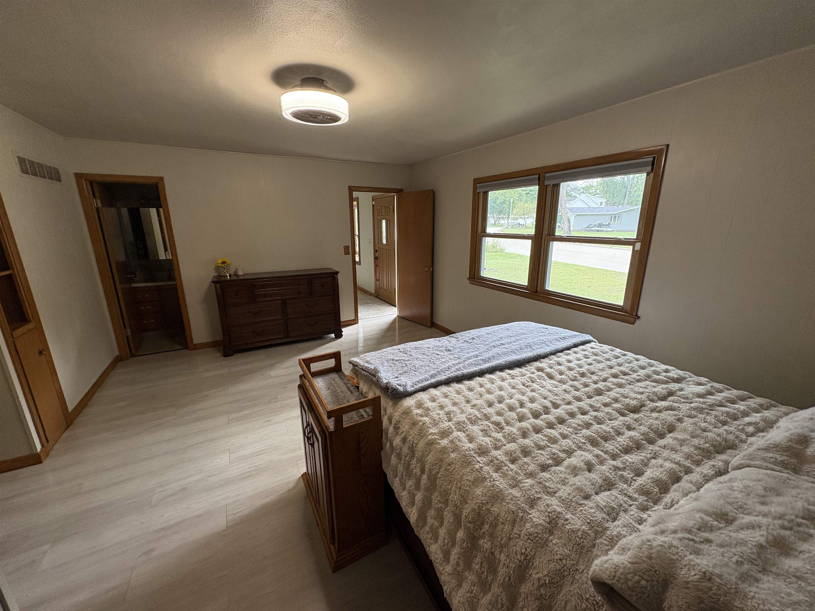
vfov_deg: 85.7
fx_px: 330
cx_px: 408
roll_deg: +0.7
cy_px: 306
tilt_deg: -14.7
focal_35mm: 14
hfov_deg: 102.1
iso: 200
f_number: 2.2
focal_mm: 2.22
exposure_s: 1/96
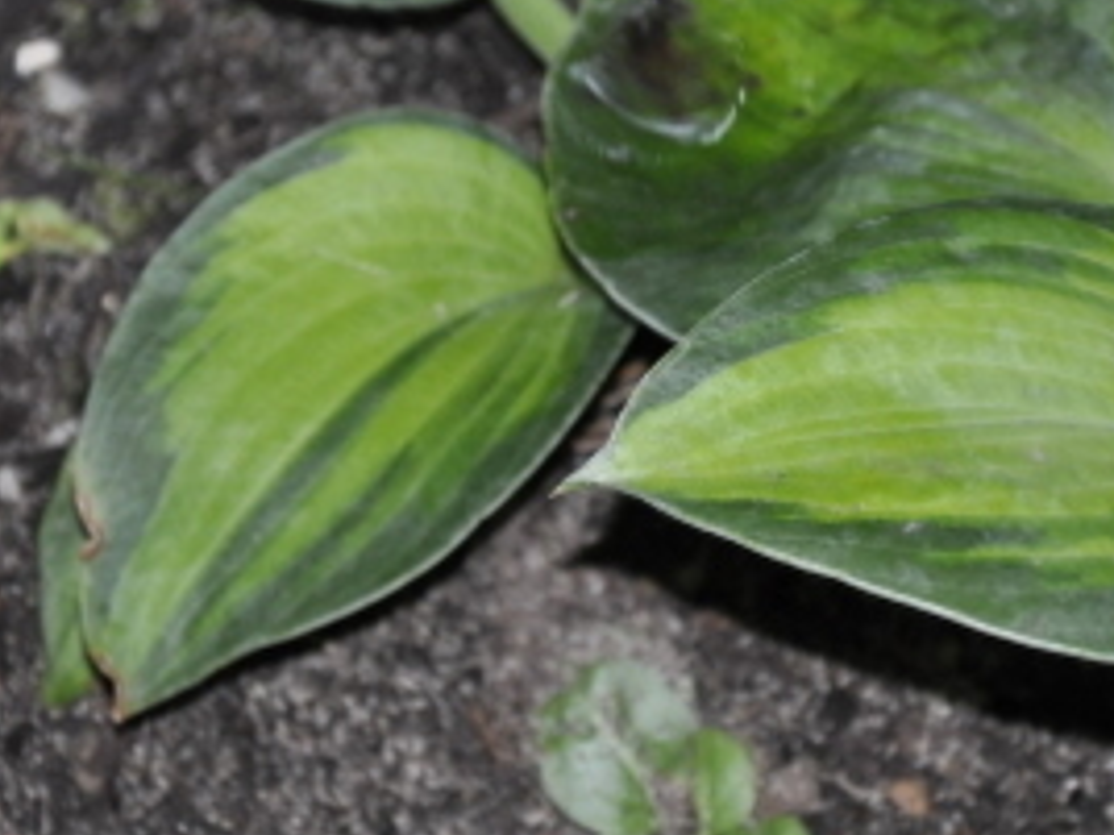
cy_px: 245
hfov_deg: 4.4
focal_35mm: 452
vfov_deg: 3.3
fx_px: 14560
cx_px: 644
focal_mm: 105
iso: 800
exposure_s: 1/60
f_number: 5.6
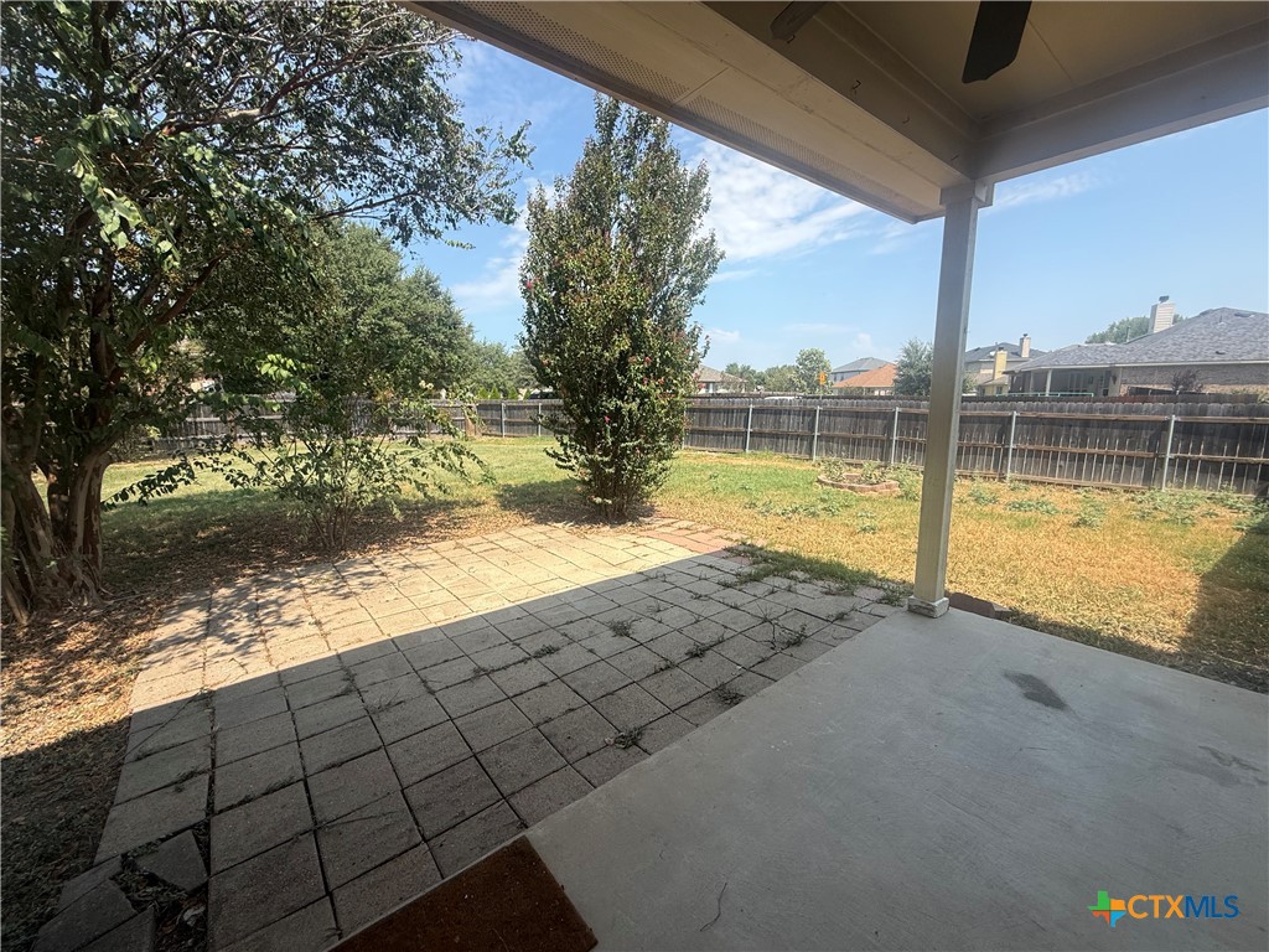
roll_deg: +0.1
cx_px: 634
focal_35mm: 14
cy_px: 476
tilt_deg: -7.5
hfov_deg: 102.1
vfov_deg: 85.7
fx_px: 513
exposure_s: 1/1211
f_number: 2.2
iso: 50
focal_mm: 2.22
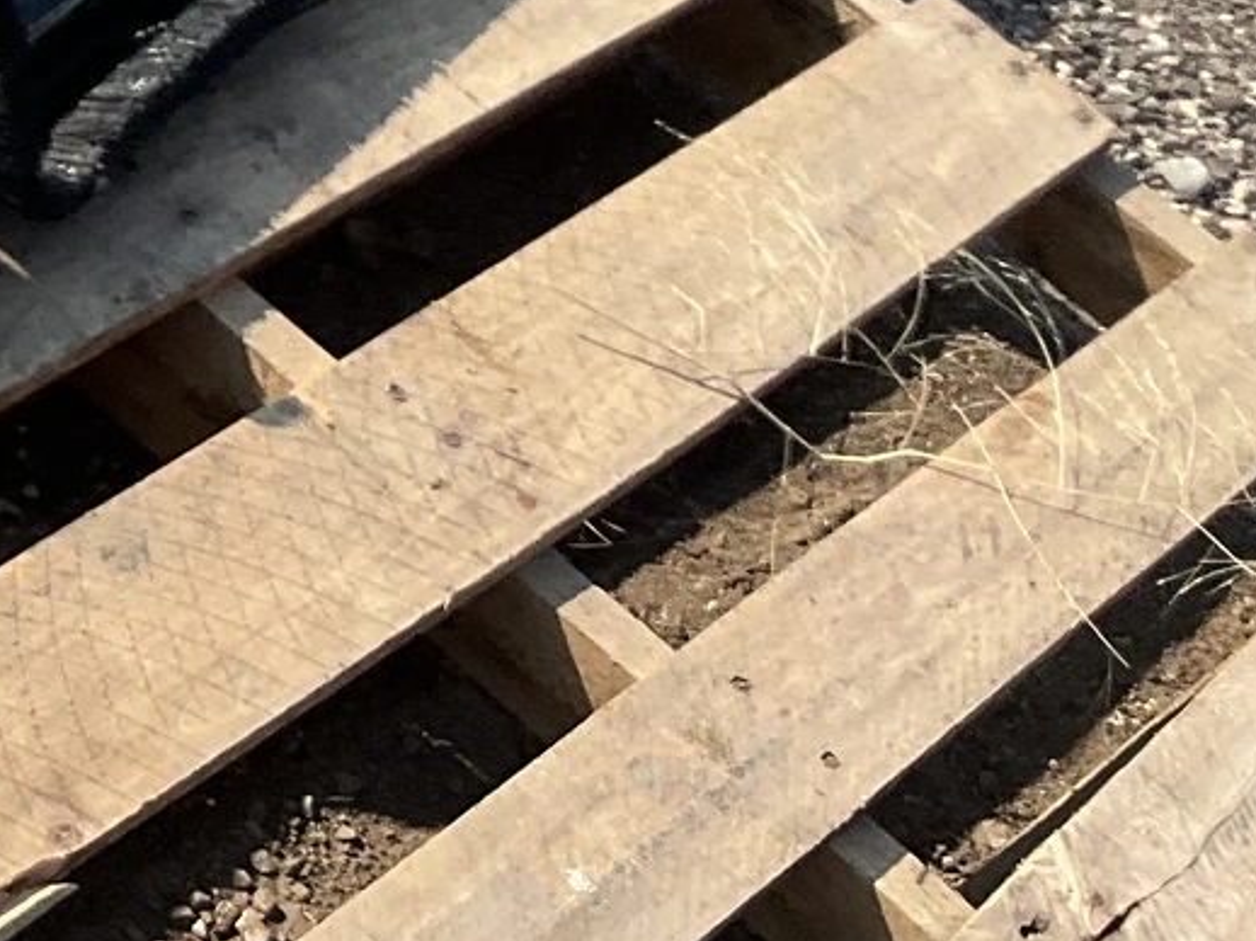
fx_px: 4062
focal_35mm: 112
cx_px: -919
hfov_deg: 15.4
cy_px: 131
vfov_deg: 13.1
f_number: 1.8
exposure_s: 1/912
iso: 25
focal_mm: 3
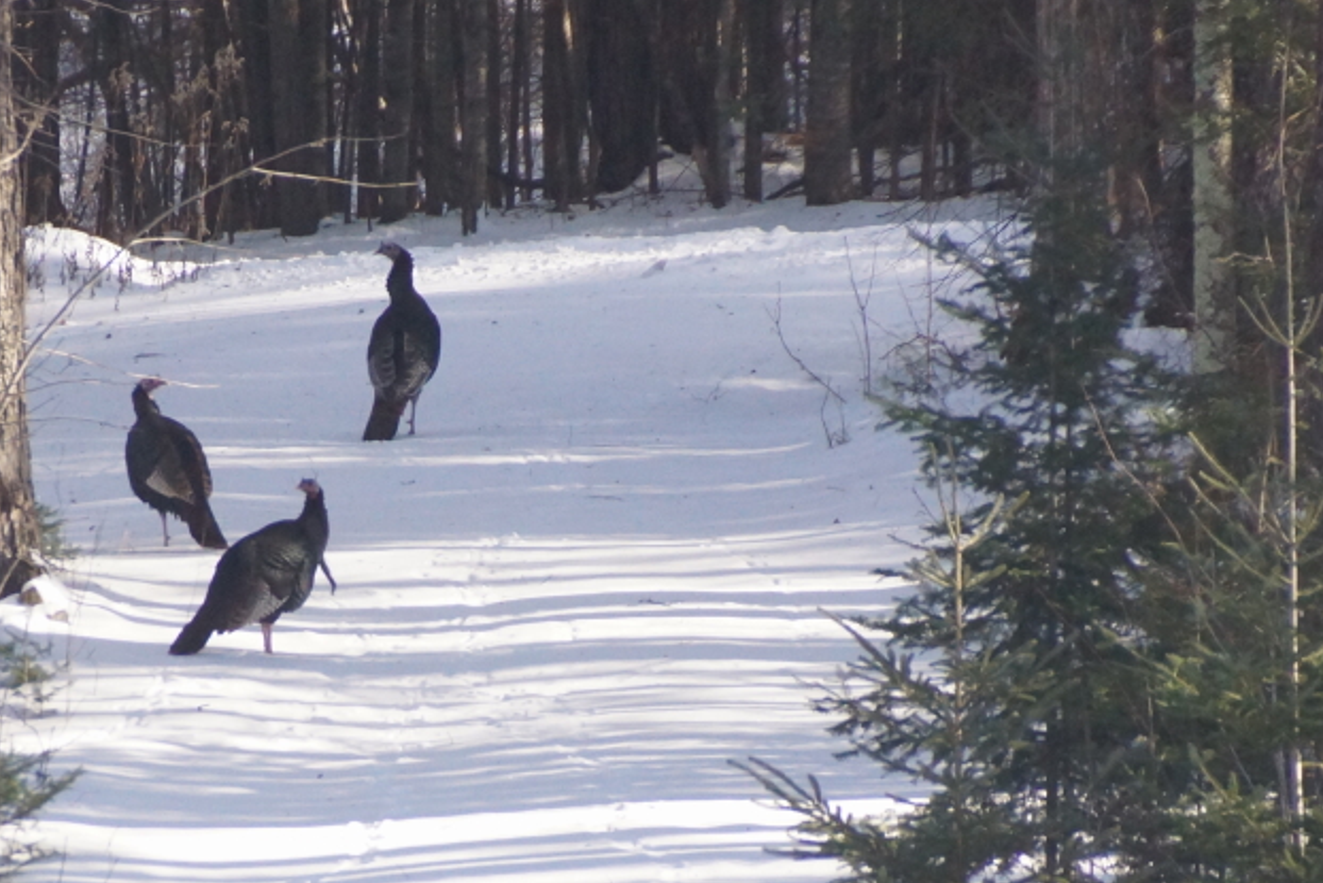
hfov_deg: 3.4
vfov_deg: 2.3
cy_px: 579
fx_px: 22127
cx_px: 432
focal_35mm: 602
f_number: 6.3
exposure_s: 1/400
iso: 1000
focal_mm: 250
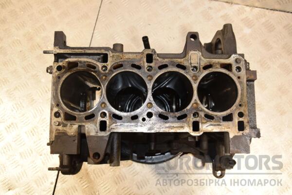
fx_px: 268
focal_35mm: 33
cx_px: 146
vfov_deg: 40.0
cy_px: 98
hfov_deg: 57.2
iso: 1600
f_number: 5.6
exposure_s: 1/200
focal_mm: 22
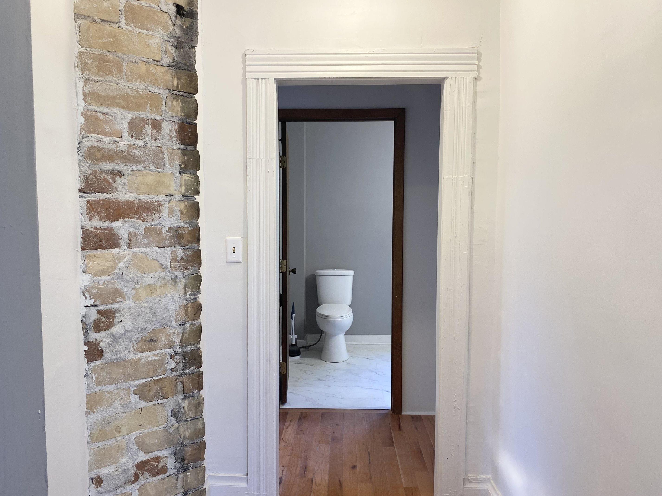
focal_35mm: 28
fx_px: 535
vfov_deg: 49.7
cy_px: 248
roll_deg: -0.3
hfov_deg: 63.5
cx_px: 330
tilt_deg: -3.2
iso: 100
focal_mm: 4.25
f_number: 1.8
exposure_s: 1/120
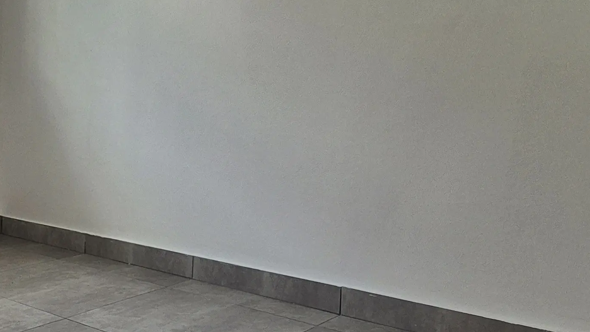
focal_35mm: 41
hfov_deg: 41.8
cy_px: 152
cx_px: -18
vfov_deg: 29.0
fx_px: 641
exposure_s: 1/159
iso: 50
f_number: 2.2
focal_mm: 2.2
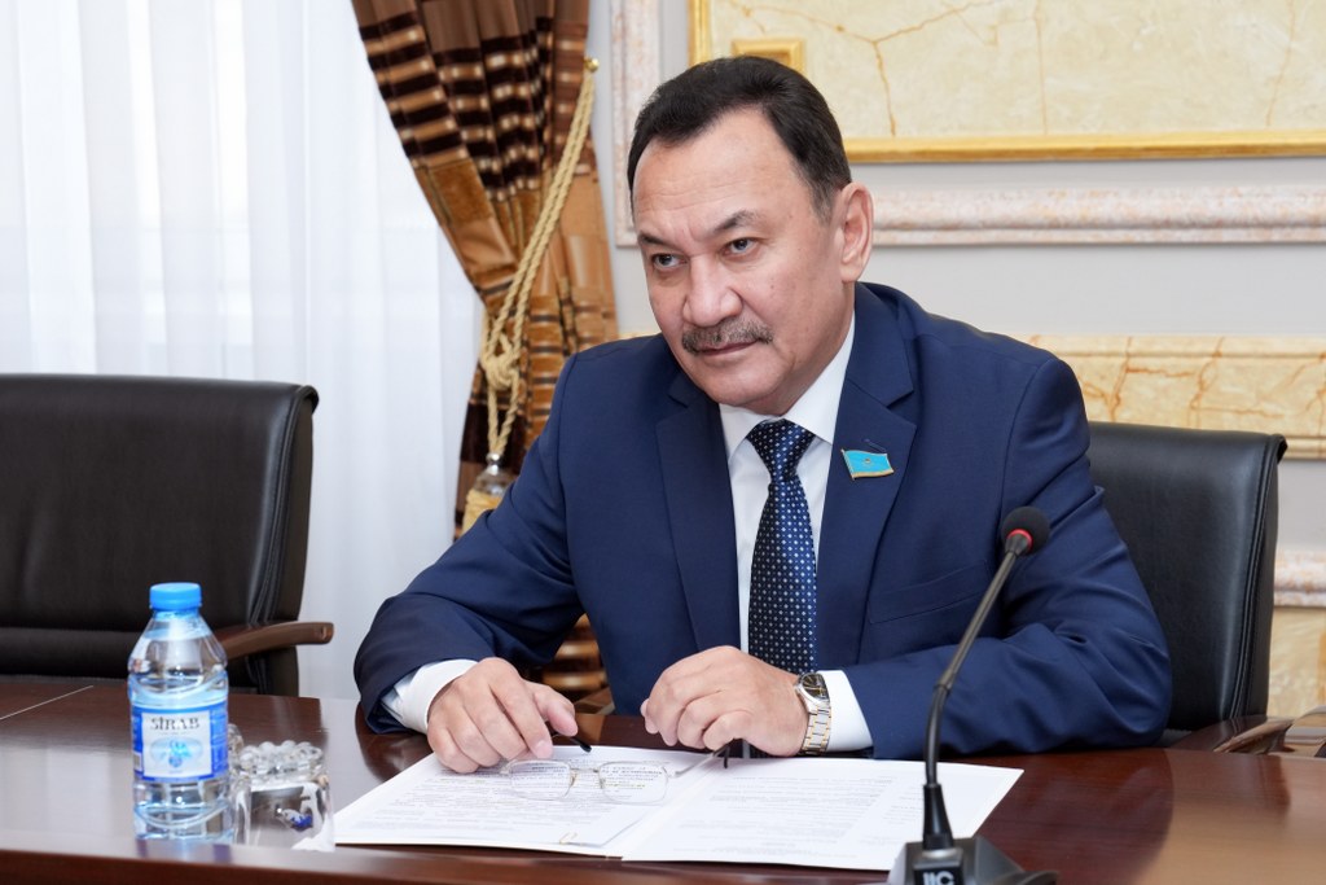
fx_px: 3315
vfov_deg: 15.2
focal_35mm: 90
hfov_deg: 22.6
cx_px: 663
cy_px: 442
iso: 1000
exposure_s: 1/200
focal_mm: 60
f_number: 5
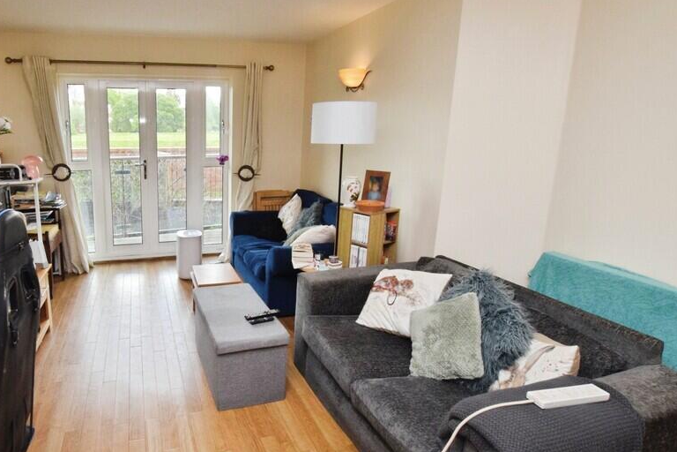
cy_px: 268
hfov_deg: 82.0
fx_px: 376
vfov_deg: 61.5
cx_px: 243
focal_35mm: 20
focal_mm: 10
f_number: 14
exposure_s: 1/50
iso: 1600
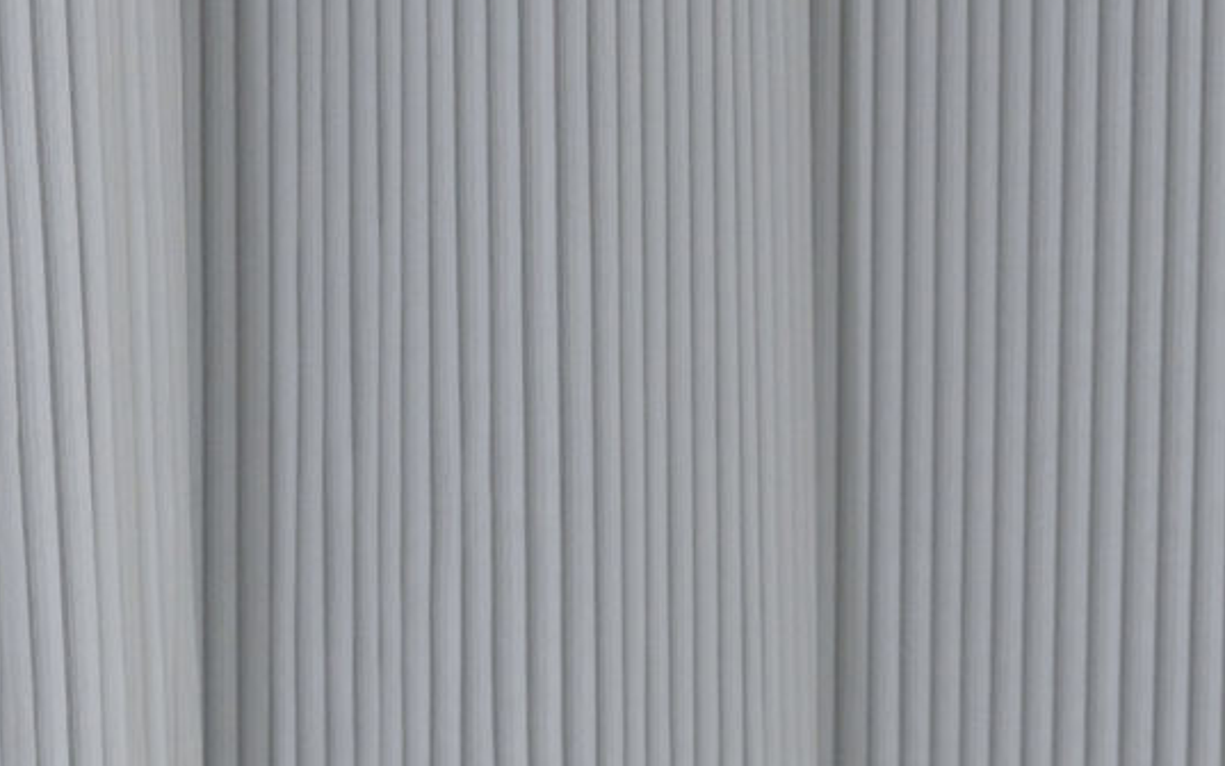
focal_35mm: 205
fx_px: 6846
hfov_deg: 9.9
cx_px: -534
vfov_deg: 5.7
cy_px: 2786
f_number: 3.5
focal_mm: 40
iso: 1400
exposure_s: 1/100
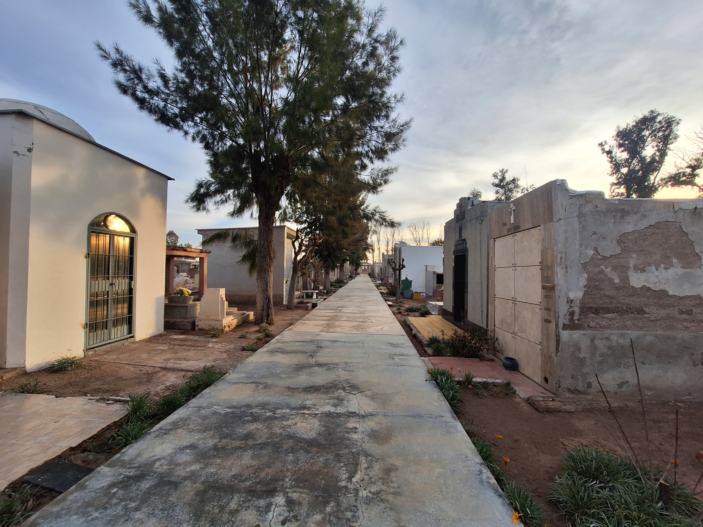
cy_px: 264
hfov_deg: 106.2
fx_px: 264
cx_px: 352
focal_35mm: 13
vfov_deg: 89.9
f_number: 2.2
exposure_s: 1/527
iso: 40
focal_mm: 1.74
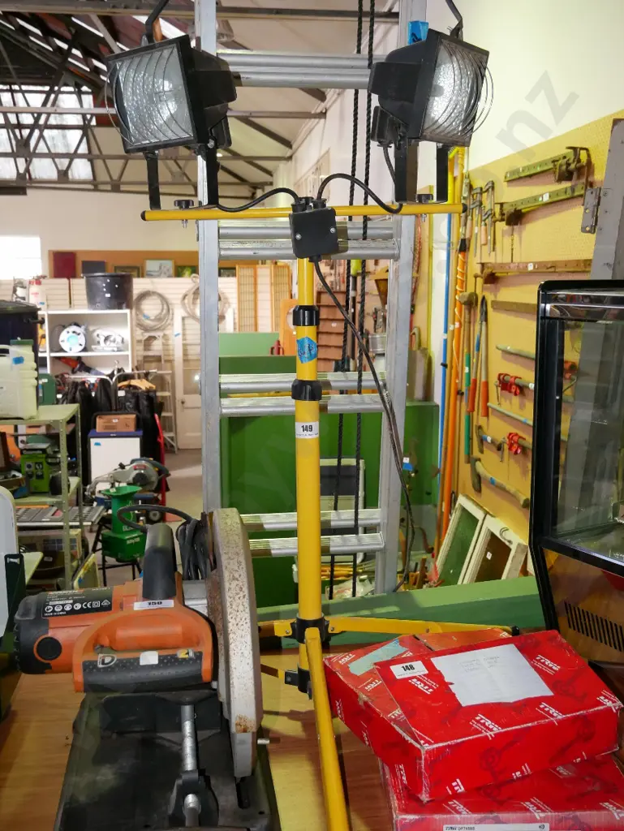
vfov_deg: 46.8
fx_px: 961
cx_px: 312
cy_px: 416
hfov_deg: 36.0
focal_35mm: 40
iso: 3200
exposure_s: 1/160
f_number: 5.6
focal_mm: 20
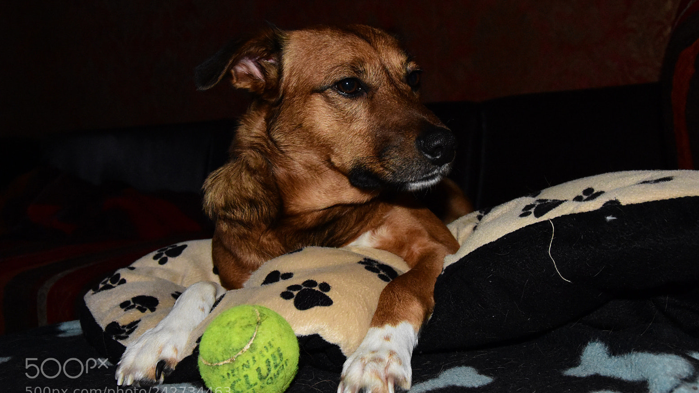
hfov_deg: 45.5
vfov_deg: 26.5
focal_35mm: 45
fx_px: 834
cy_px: 189
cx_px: 355
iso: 6400
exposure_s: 1/100
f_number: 8
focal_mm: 28
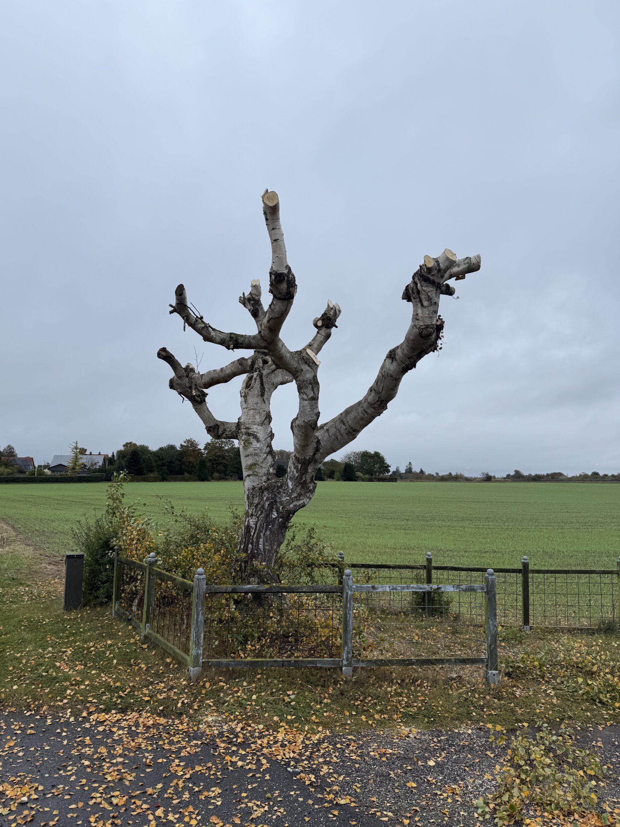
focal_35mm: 25
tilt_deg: +5.0
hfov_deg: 54.9
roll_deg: -1.3
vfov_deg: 69.4
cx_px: 298
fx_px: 597
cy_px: 429
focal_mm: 6.76
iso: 80
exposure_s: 1/1770
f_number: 1.78
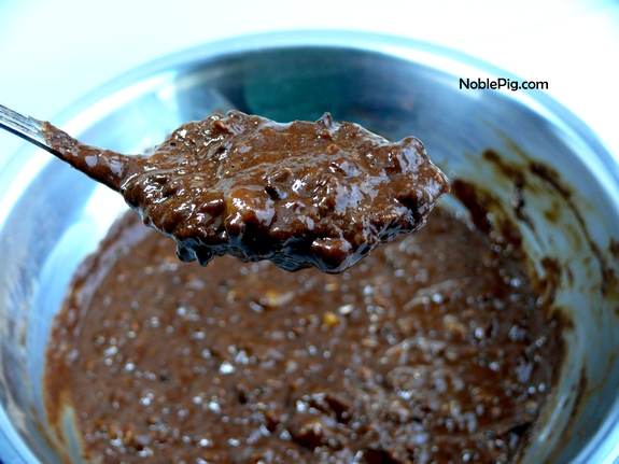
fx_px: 1412
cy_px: 232
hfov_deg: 24.7
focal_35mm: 79
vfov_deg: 18.7
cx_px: 310
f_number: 3.2
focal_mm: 16.6
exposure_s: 1/30
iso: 160
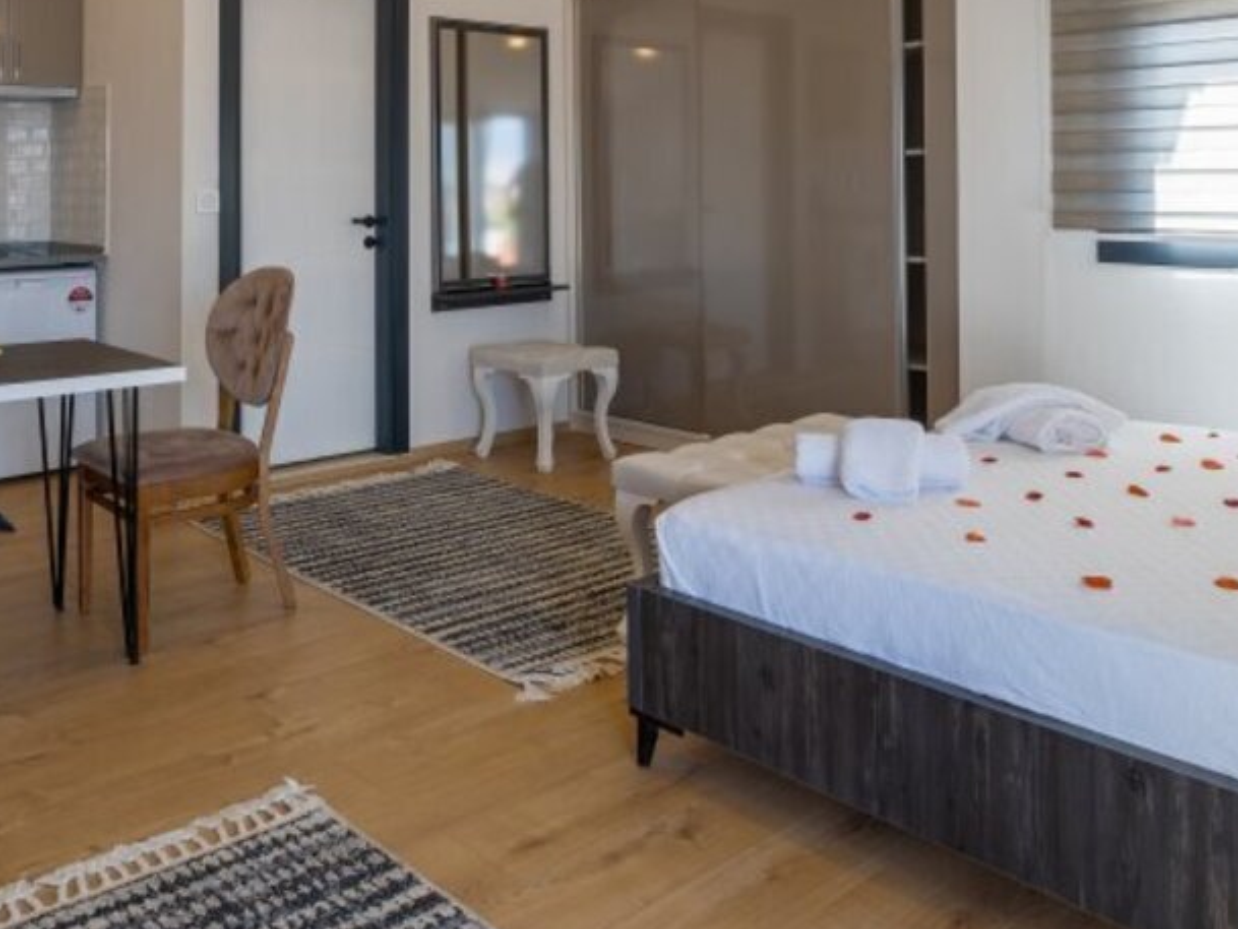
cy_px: 185
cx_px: 519
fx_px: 1145
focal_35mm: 32
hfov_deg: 56.5
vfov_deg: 42.2
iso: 200
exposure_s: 1/40
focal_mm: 10
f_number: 8
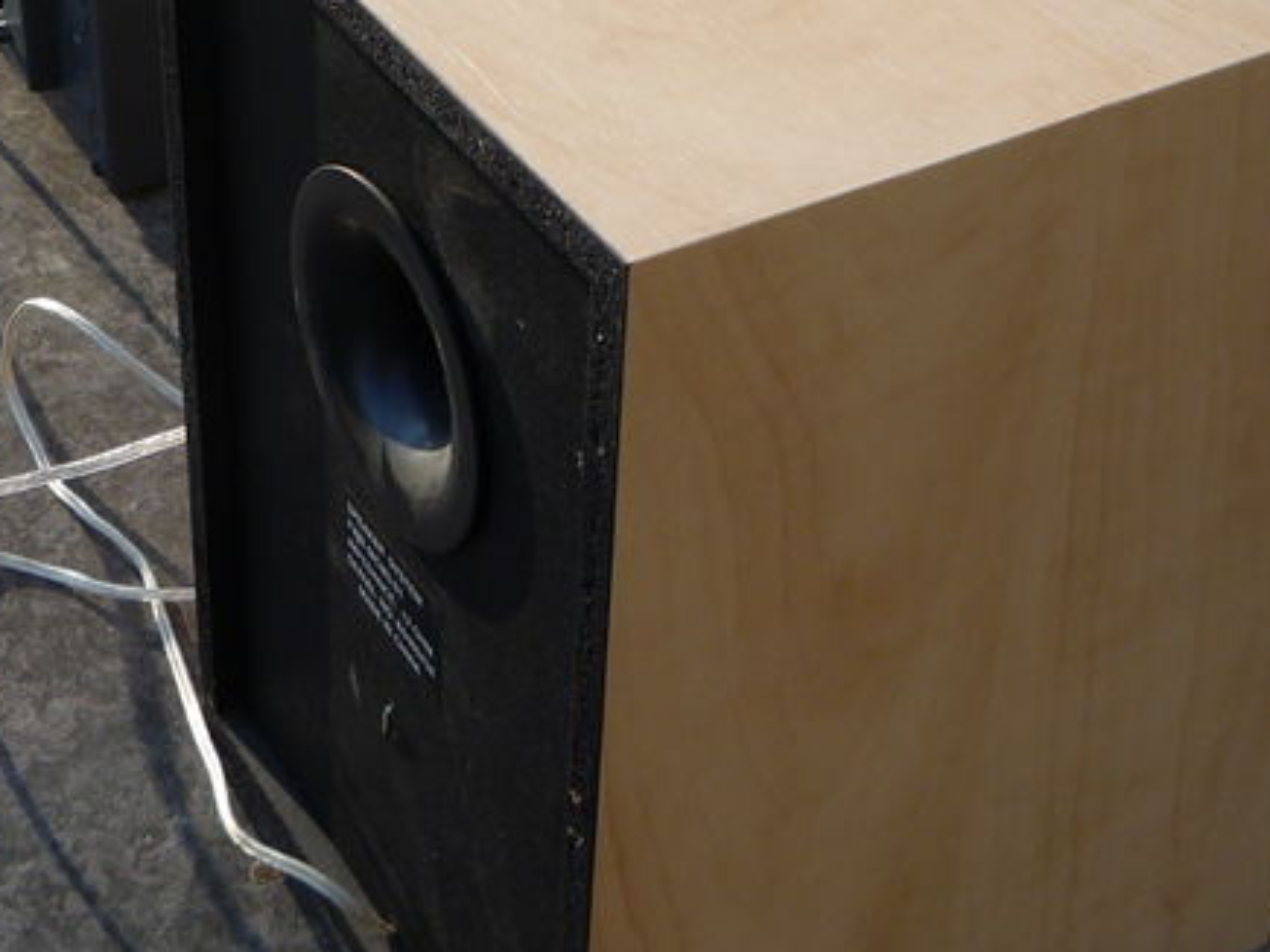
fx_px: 2531
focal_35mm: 69
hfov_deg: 27.8
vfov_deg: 20.8
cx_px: 342
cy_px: 88
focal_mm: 5.2
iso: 100
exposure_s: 1/160
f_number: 4
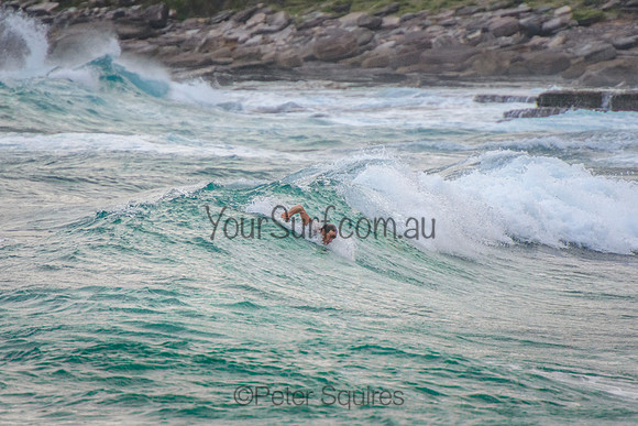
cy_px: 213
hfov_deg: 3.4
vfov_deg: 2.2
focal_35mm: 615
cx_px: 319
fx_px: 10897
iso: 1100
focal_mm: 400
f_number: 5.6
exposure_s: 1/1600
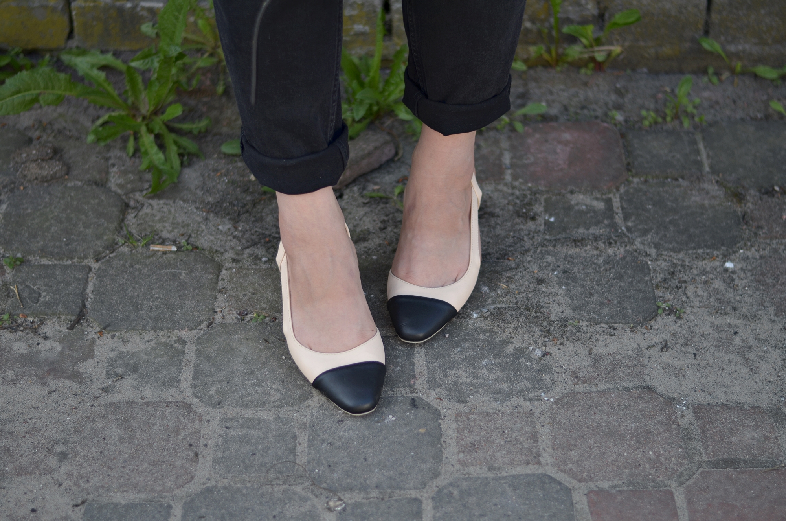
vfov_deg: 18.1
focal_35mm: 75
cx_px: 393
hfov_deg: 27.0
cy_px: 260
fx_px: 1634
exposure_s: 1/800
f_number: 1.8
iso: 100
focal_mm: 50
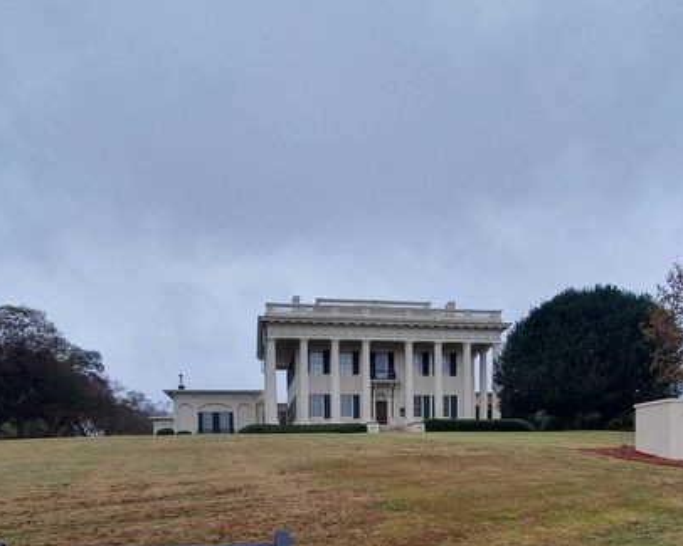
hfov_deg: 68.1
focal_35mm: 25
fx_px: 505
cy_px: 491
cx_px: 340
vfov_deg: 50.4
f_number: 2.2
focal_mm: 1.8
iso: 50
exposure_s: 1/193
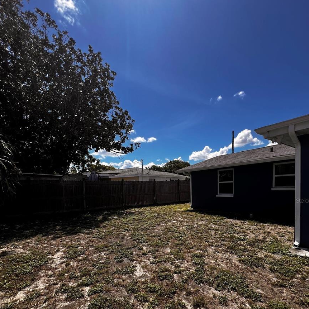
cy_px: 200
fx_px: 162
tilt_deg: -5.0
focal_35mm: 16
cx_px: 160
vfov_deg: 85.0
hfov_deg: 87.4
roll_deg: +1.0
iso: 32
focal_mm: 1.57
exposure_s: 1/1672
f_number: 1.8
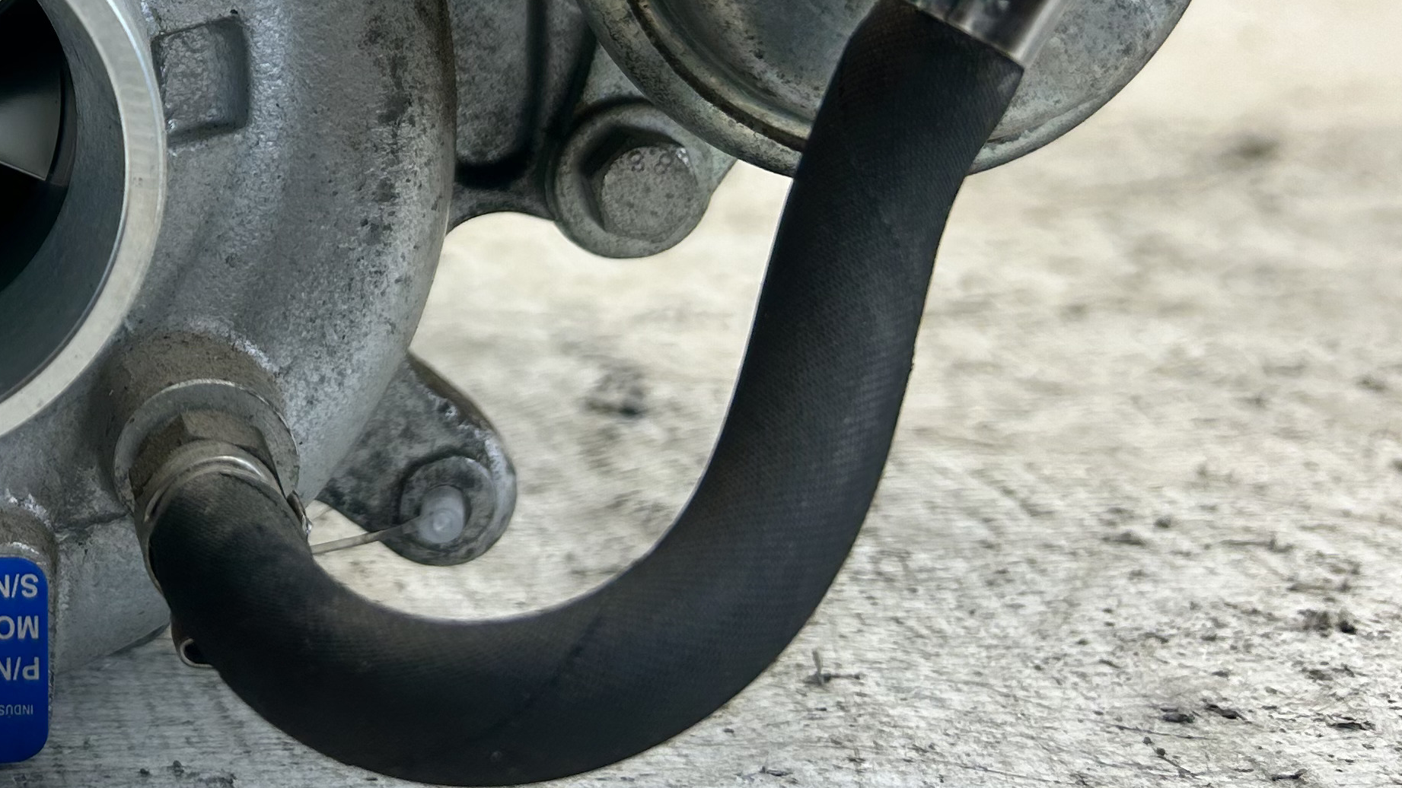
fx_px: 2305
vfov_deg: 18.7
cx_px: -36
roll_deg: -1.3
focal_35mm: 62
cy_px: -62
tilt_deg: -4.1
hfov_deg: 31.1
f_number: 1.5
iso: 32
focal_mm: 5.7
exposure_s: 1/128
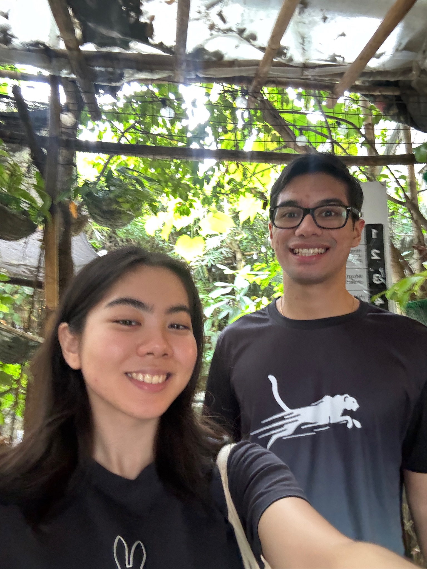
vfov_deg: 73.9
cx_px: 214
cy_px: 284
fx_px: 378
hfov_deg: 58.9
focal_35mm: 23
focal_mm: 2.69
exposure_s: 1/15
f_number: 1.9
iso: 640
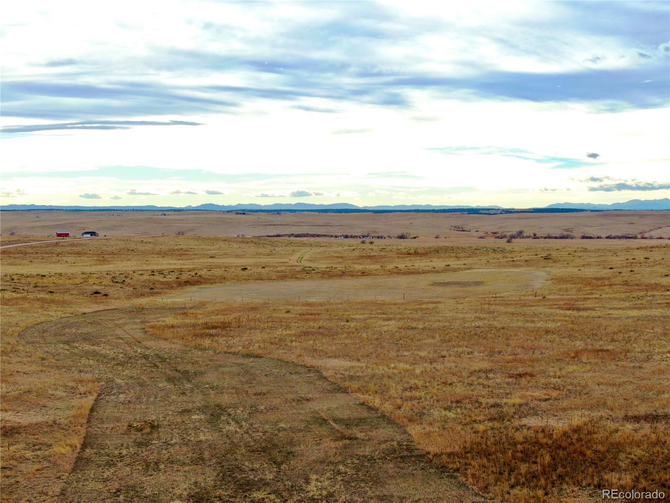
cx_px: 335
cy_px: 252
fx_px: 929
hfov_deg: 39.7
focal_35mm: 48
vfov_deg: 30.3
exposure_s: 1/320
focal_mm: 8.6
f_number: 3.8
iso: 110
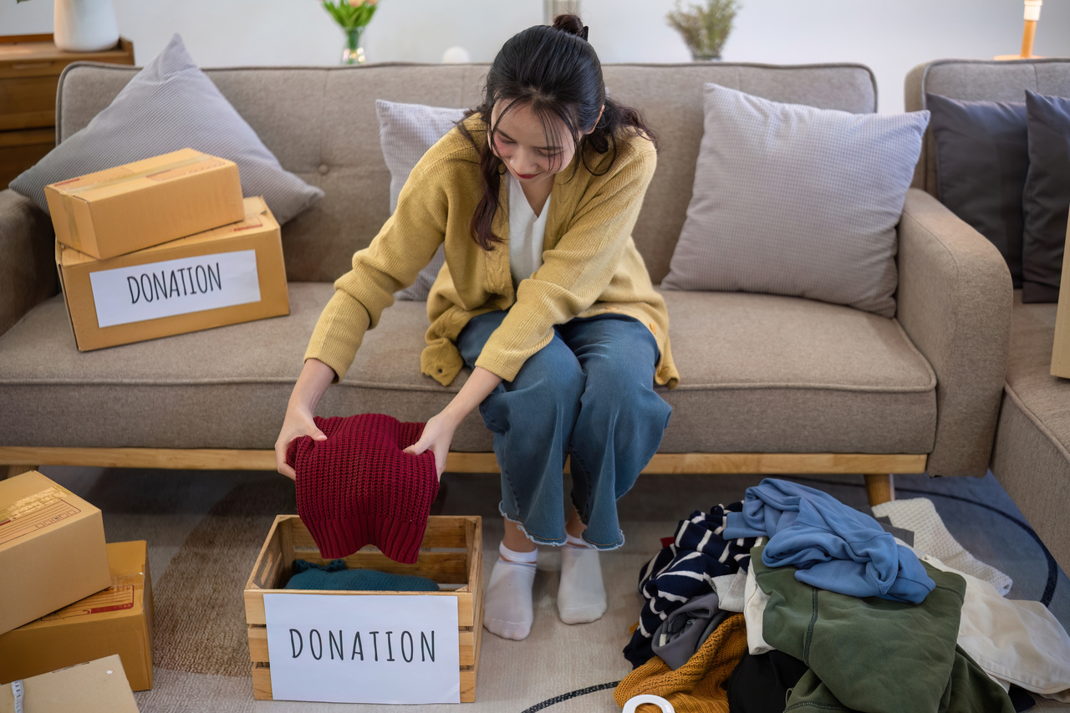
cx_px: 535
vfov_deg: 32.6
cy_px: 356
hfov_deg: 47.4
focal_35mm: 41
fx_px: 1218
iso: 160
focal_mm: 27
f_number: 1.2
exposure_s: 1/125
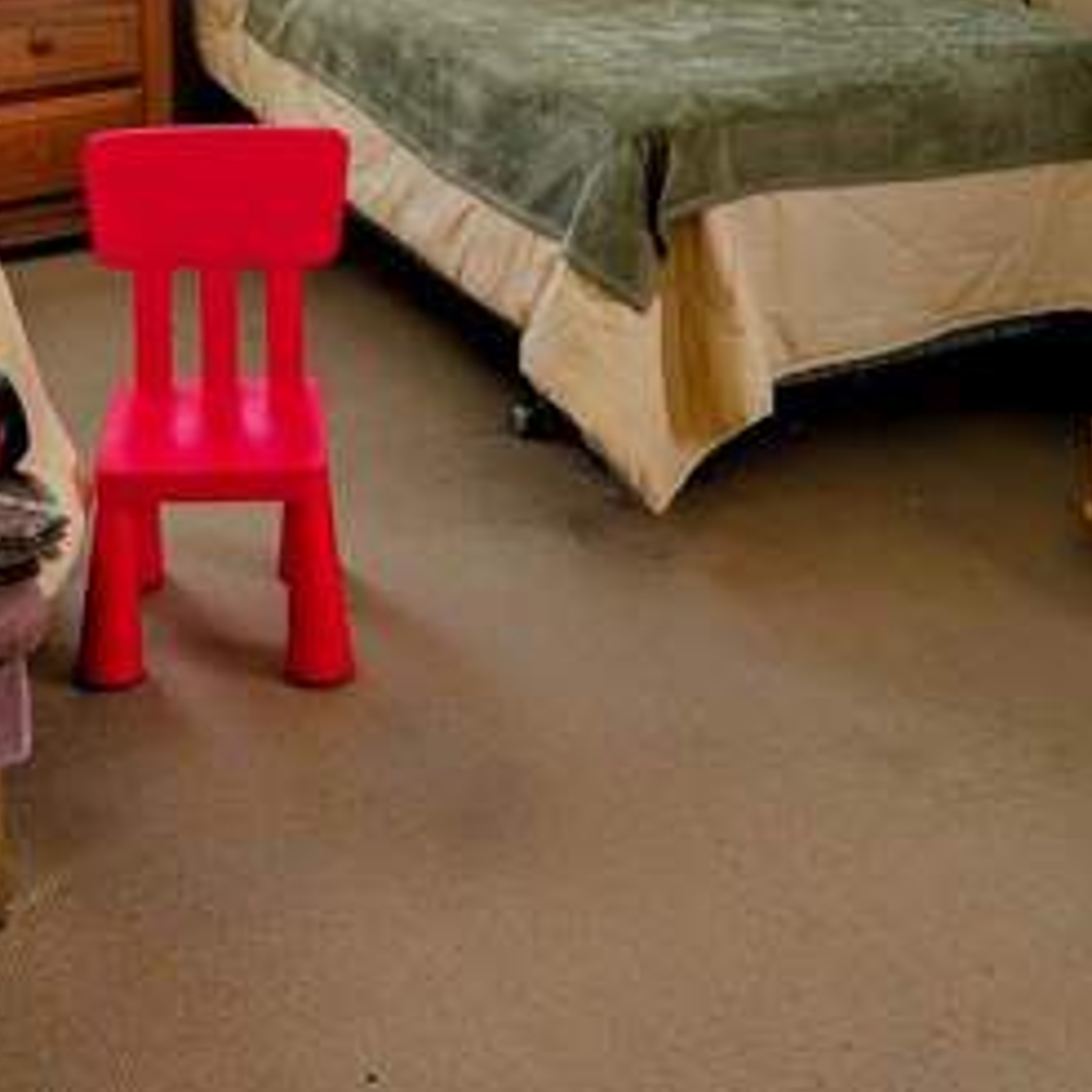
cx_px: 320
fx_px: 1963
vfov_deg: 28.4
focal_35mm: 55
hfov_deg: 30.7
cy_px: -91
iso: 36
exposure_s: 1/32.1
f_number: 1.68
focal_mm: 6.9
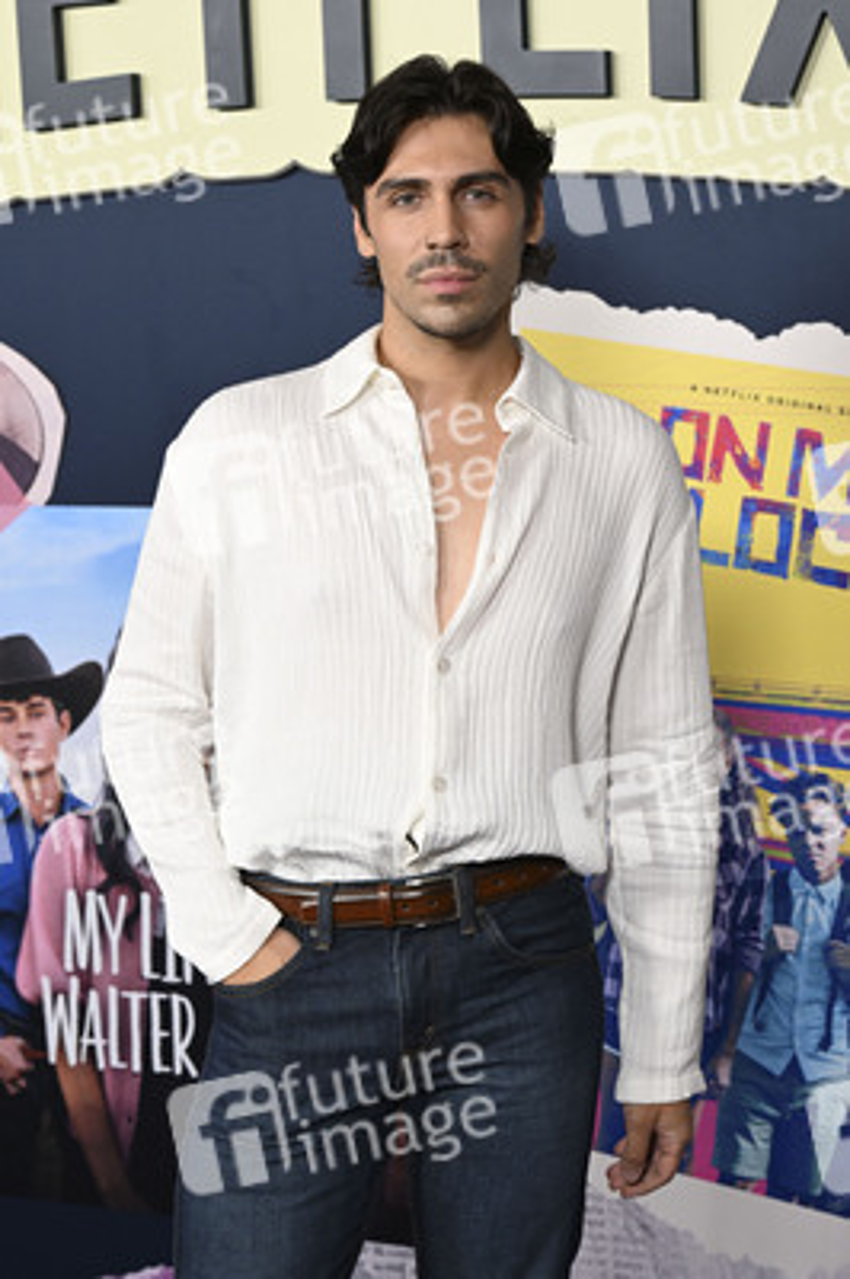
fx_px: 2590
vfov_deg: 27.7
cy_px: 640
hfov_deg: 18.6
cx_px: 425
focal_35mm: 73
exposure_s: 1/250
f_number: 5.6
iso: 1250
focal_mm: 73
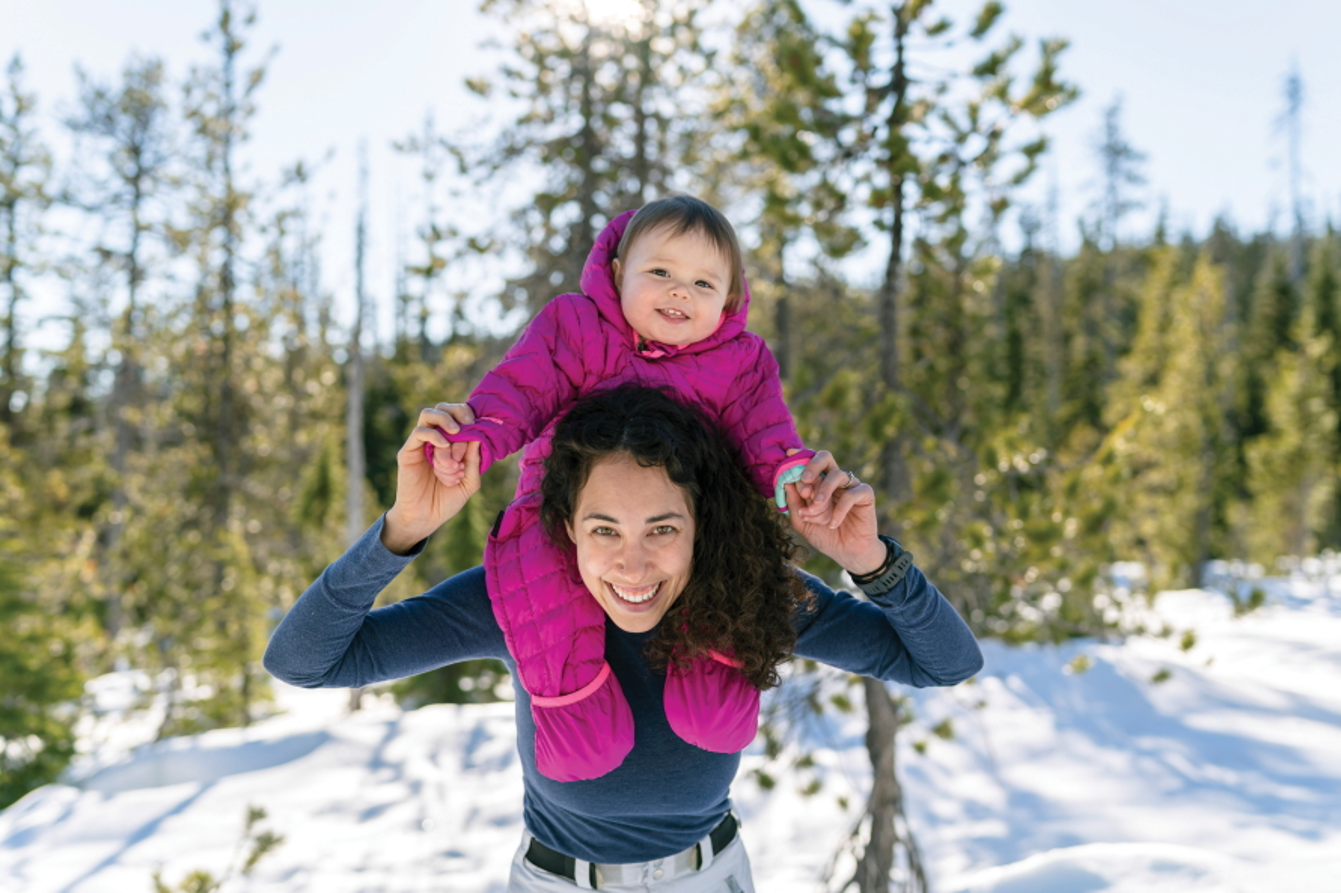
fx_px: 1303
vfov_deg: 37.8
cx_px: 670
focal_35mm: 35
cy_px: 446
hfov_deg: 54.4
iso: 100
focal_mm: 35
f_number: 2.2
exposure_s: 1/1250
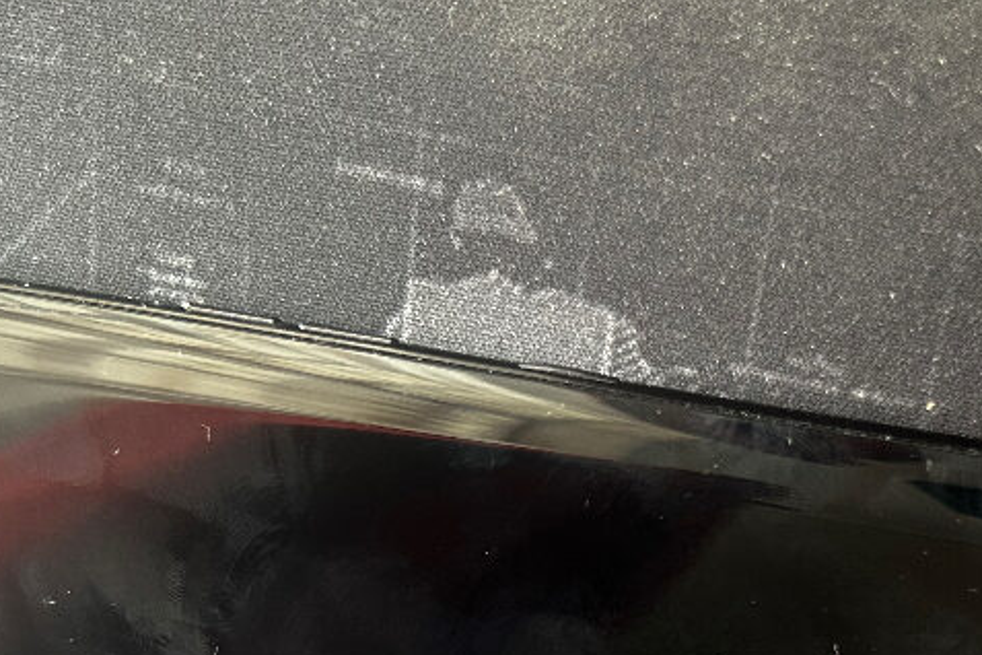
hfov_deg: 34.0
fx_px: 1582
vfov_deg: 22.7
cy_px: 618
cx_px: 696
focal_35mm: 58
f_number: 1.5
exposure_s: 1/60
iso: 320
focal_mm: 5.7
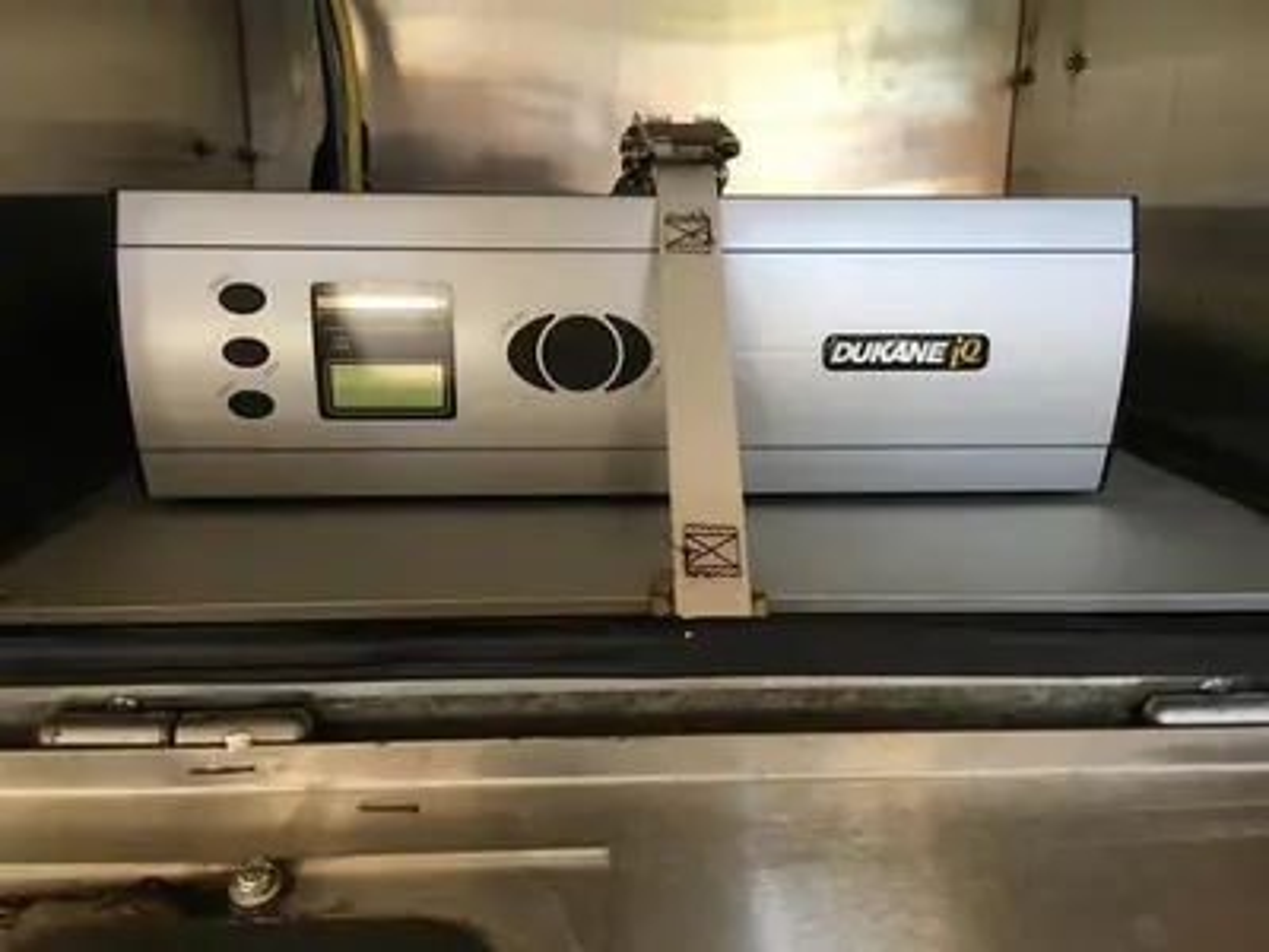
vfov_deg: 48.2
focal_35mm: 29
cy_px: 476
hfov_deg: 61.7
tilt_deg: -13.6
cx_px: 634
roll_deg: -0.3
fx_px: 1063
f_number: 2.2
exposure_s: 1/30
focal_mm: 4.15
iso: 50
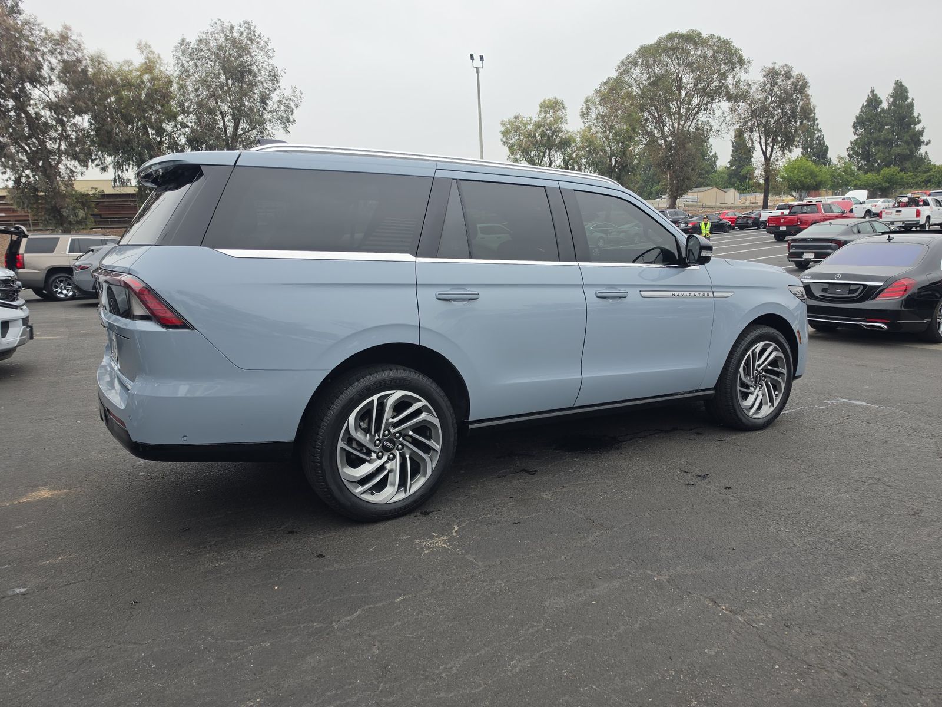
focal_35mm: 23
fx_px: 626
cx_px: 471
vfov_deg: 58.9
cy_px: 354
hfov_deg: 73.9
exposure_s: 1/194
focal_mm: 6.5
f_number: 1.4
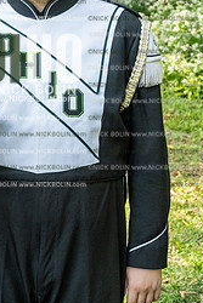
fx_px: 684
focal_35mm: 81
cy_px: 68
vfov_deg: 24.7
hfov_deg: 16.7
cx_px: 30
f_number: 5.6
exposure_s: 1/800
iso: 1250
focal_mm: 45
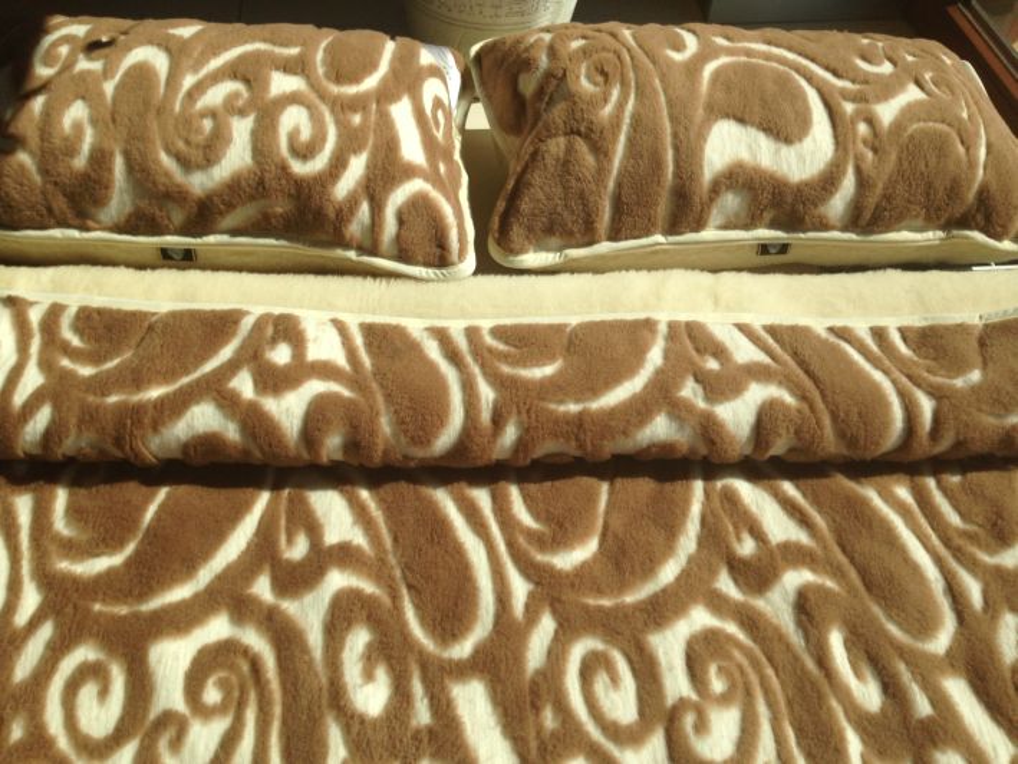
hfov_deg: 55.3
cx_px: 509
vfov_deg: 43.0
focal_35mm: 33
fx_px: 971
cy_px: 382
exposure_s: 1/2262
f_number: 2.4
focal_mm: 4.13
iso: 50
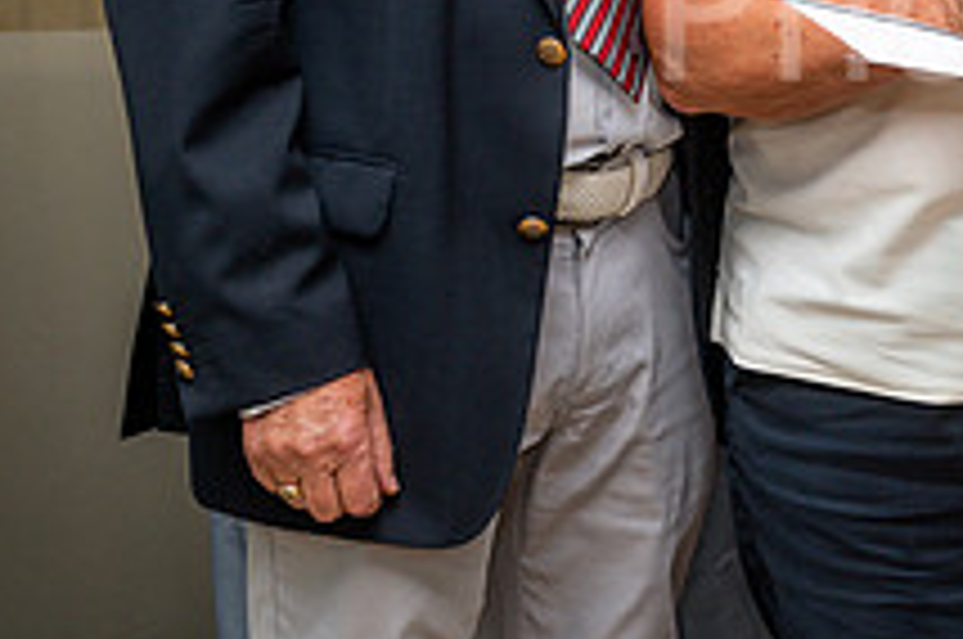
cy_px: -142
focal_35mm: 135
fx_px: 3606
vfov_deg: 10.0
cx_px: 1272
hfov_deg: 14.5
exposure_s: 1/60
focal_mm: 45
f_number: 5
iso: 320
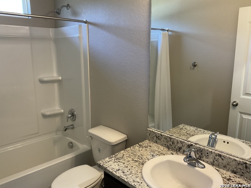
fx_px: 210
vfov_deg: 48.2
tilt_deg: -11.8
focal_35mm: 29
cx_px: 126
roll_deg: -0.1
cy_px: 94
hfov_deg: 61.7
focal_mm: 3
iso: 125
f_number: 1.8
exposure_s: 1/60
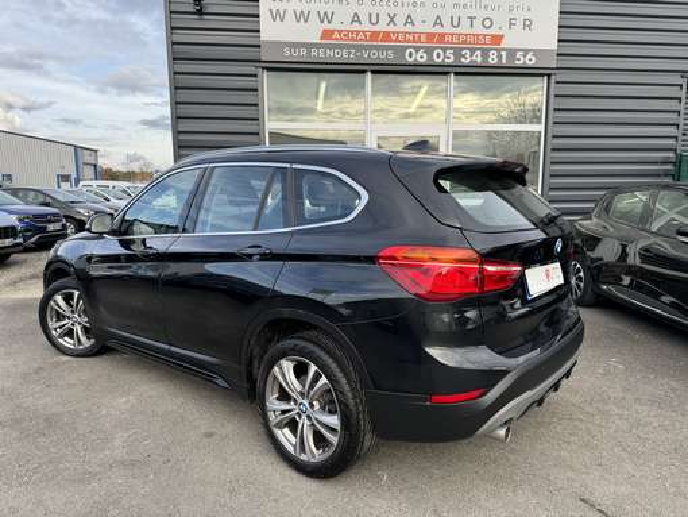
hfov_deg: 71.6
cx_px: 344
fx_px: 477
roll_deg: +0.6
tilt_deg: -8.3
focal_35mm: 24
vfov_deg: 56.9
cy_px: 258
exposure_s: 1/832
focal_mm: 6.86
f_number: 1.78
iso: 80
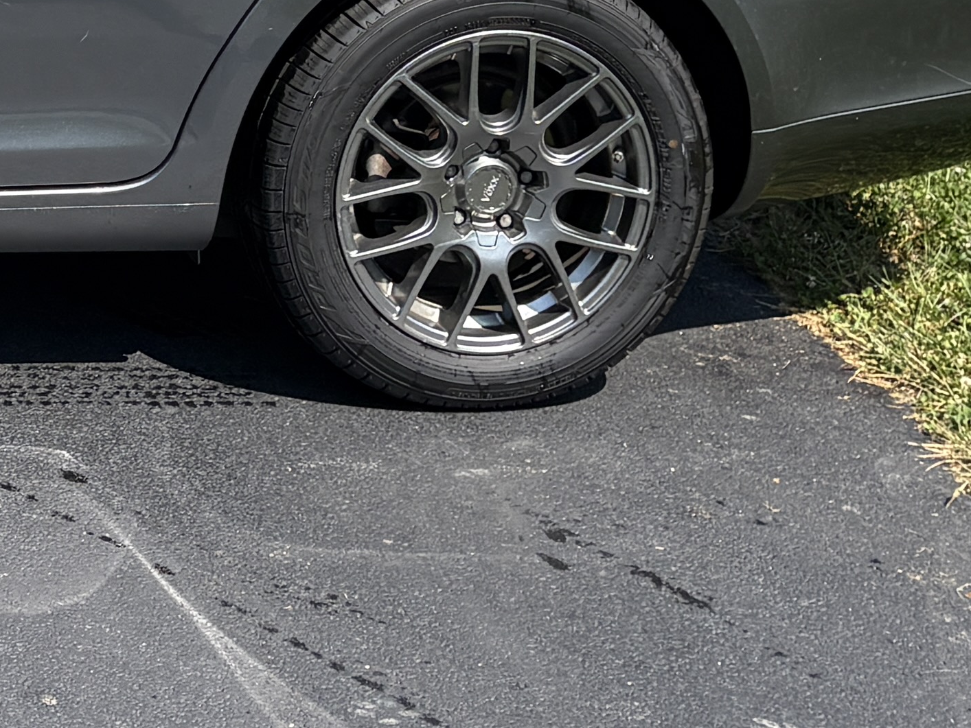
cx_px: -394
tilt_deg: -8.8
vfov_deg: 13.3
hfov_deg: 17.2
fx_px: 2946
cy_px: -379
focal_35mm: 105
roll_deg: -0.6
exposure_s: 1/3125
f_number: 1.6
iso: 64
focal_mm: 5.96
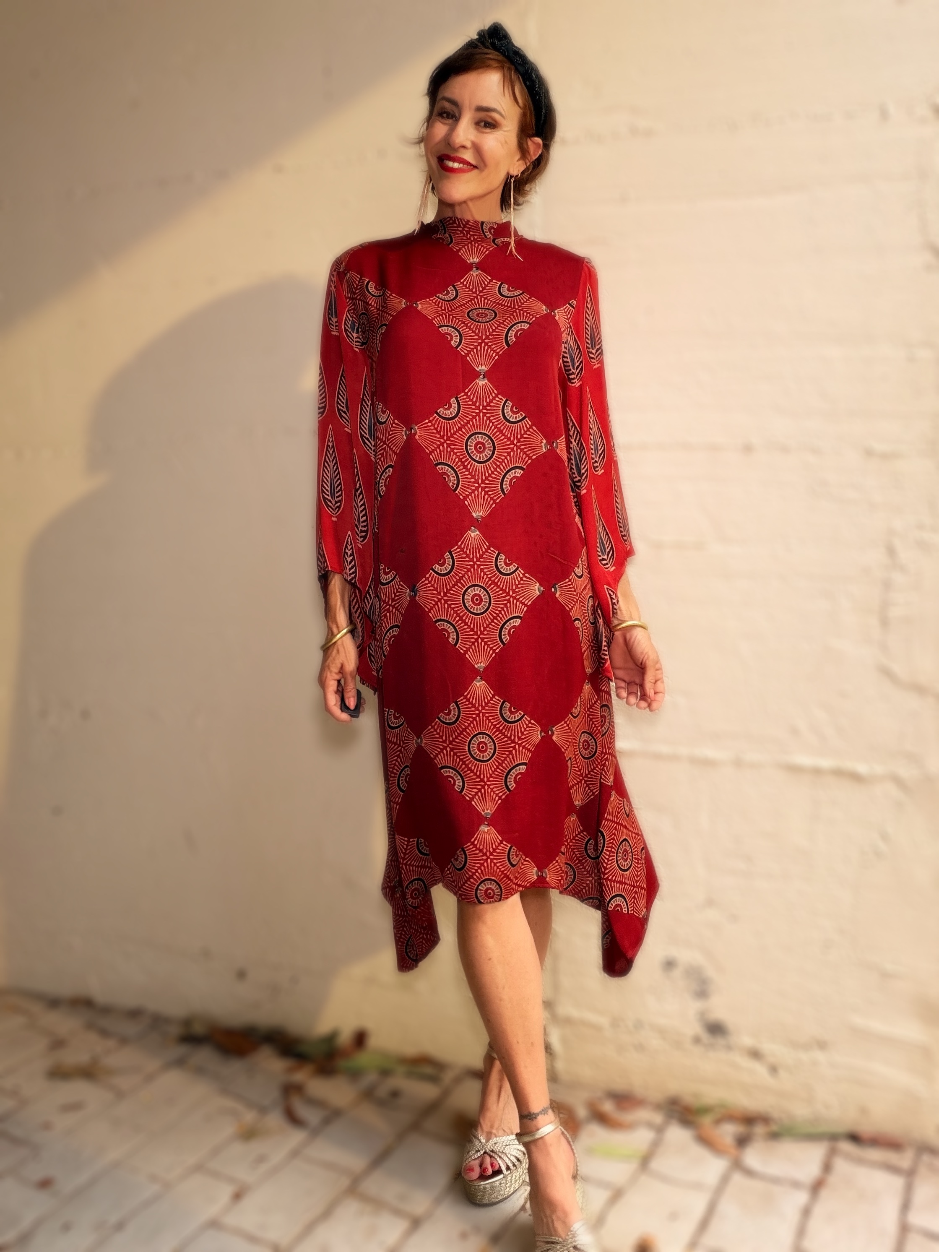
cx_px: 470
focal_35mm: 30
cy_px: 626
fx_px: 1085
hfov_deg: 46.8
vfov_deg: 60.0
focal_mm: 2.71
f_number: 1.9
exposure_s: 1/149
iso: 20
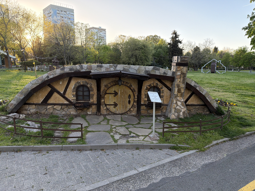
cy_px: 96
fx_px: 177
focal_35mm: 24
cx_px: 128
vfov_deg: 56.8
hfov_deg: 71.6
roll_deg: +0.4
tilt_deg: -10.6
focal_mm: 6.76
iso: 100
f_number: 1.78
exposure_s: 1/456
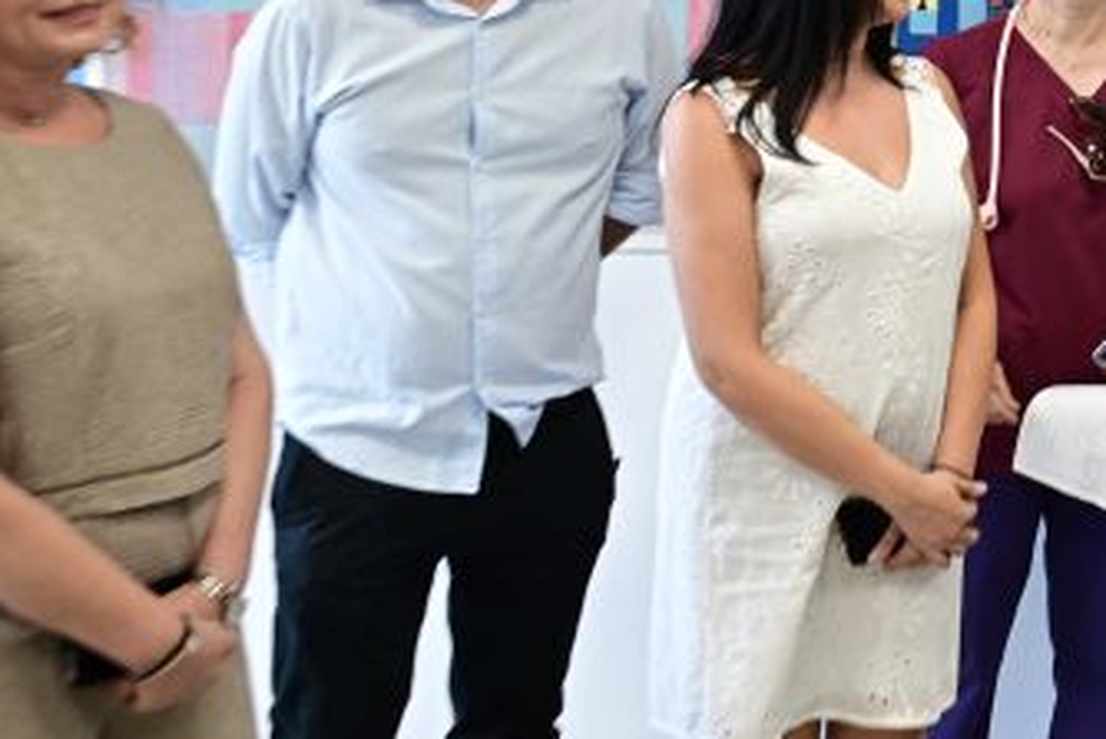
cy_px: -20
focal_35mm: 67
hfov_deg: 27.5
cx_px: 1212
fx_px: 2059
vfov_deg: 19.7
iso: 1250
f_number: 4
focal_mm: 28
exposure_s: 1/160
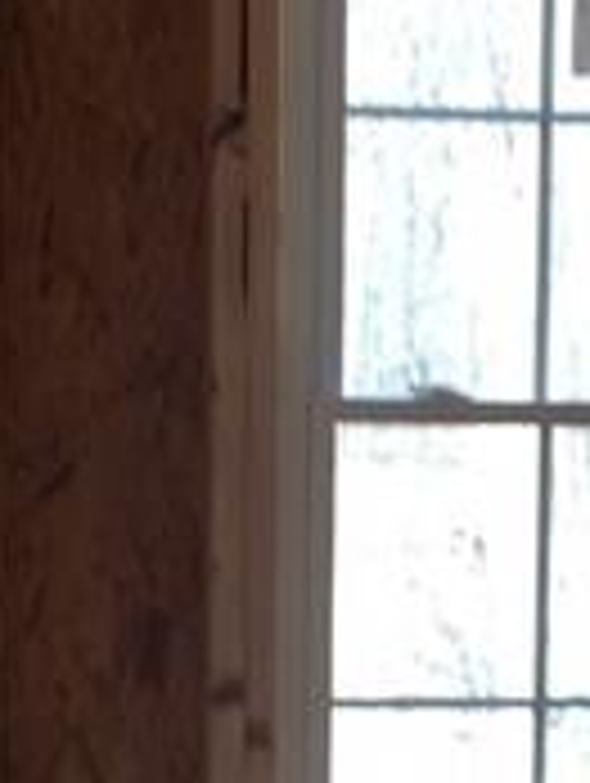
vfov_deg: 15.3
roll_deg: -0.8
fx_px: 2902
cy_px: 644
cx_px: 414
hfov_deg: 11.6
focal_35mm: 128
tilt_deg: -7.4
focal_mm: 4.15
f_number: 2.2
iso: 25
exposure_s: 1/60
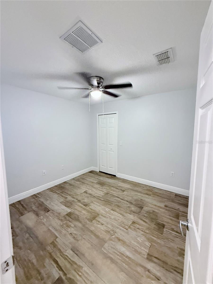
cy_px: 142
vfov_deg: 102.1
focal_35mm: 14
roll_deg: -0.4
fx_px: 115
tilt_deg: -5.0
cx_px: 106
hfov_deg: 85.7
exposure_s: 1/60
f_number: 2.2
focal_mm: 2.22
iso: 640
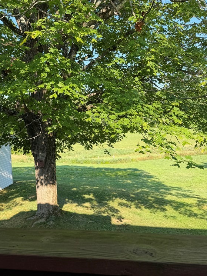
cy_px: 167
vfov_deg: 54.9
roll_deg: -0.6
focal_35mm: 33
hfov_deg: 42.9
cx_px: 92
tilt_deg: -11.2
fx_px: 263
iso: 80
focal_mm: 6.76
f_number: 1.78
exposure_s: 1/858
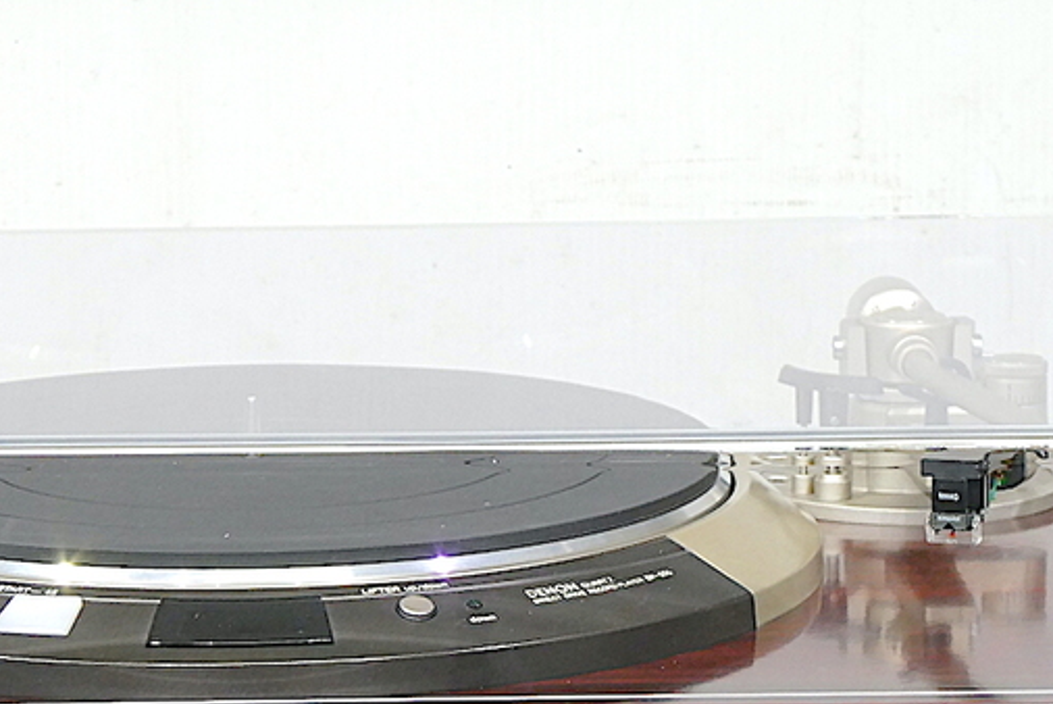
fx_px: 6116
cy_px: 592
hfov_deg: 9.8
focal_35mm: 209
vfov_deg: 6.6
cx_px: 414
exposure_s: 1/6
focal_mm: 19
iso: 200
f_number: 5.1
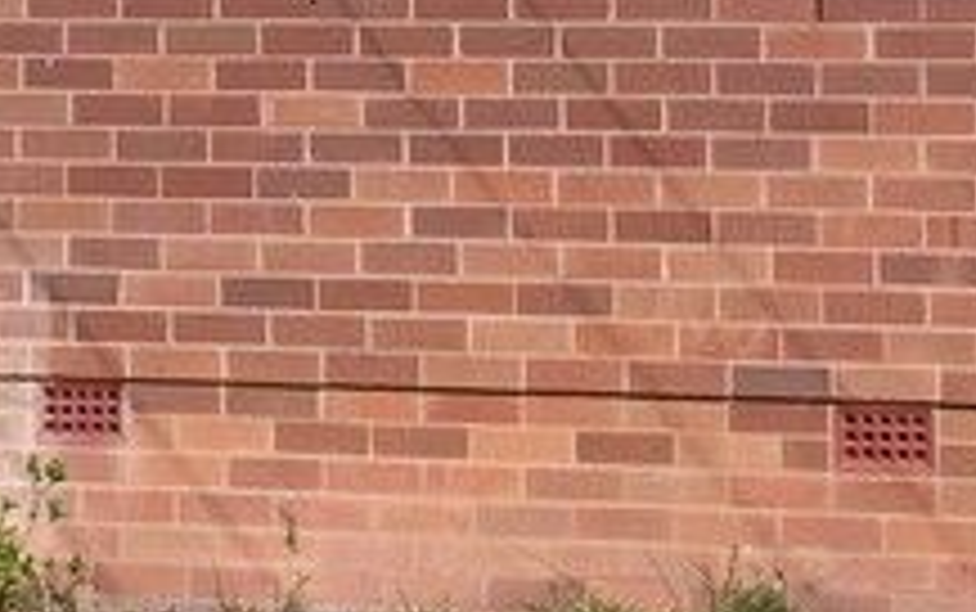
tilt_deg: +1.4
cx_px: 67
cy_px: -162
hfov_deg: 14.2
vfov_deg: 8.9
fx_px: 3860
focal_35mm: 145
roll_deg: -0.9
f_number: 2.2
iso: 32
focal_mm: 4.15
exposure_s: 1/3049
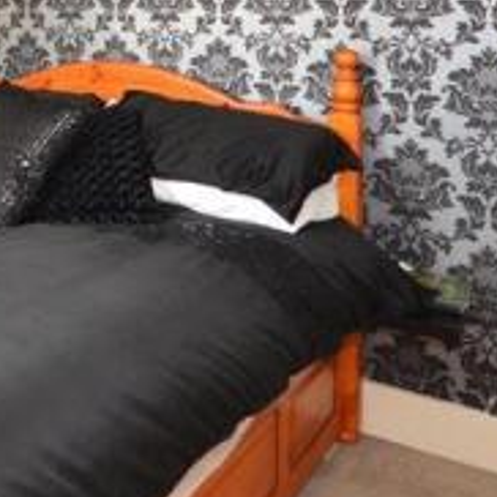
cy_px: 12
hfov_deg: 27.2
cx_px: -147
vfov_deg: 30.3
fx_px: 857
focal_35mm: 53
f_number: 5.6
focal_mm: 11.5
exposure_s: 1/4
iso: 400
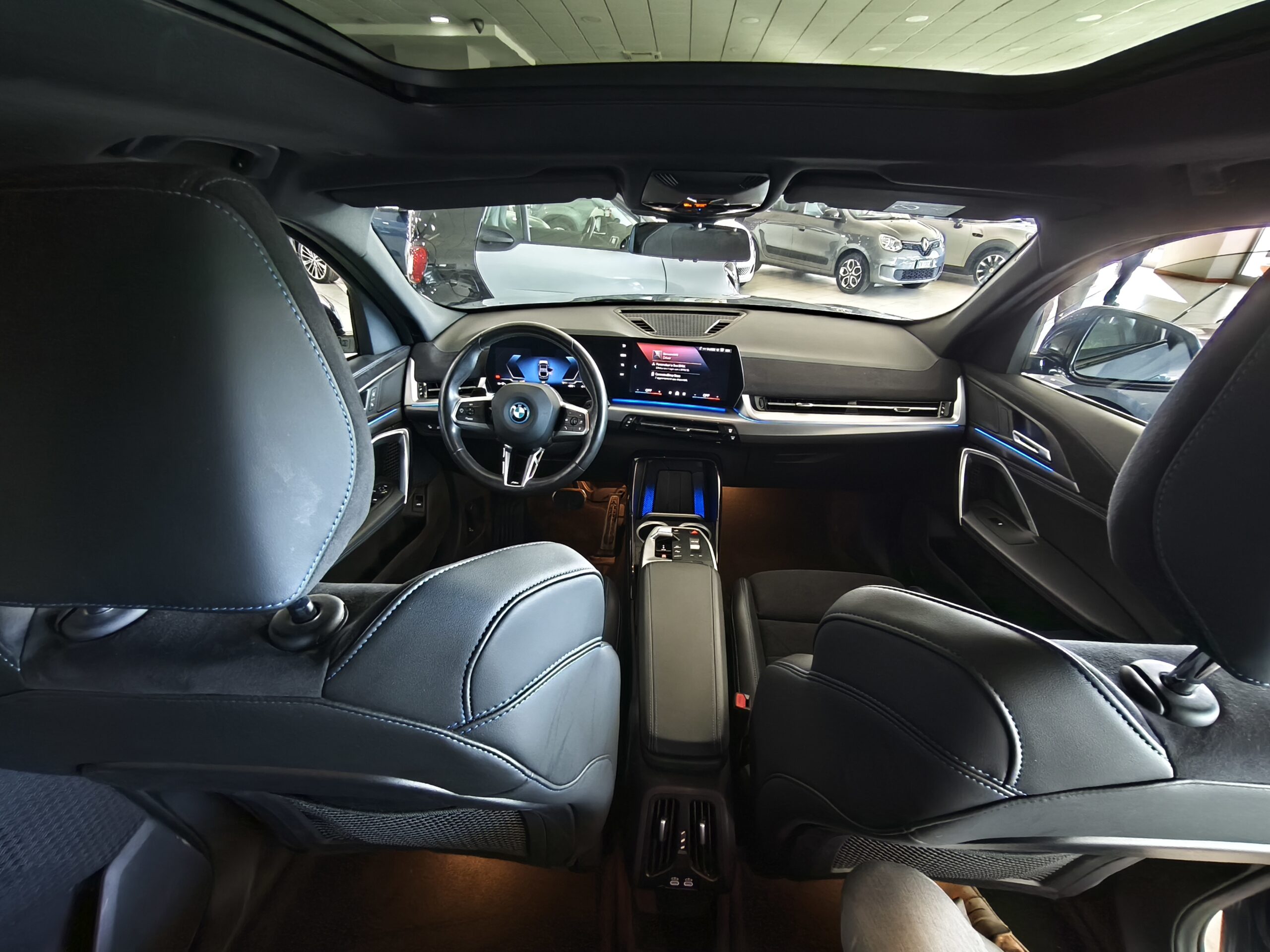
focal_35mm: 15
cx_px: 635
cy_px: 476
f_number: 2.2
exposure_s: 1/14.3
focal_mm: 1.91
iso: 1000
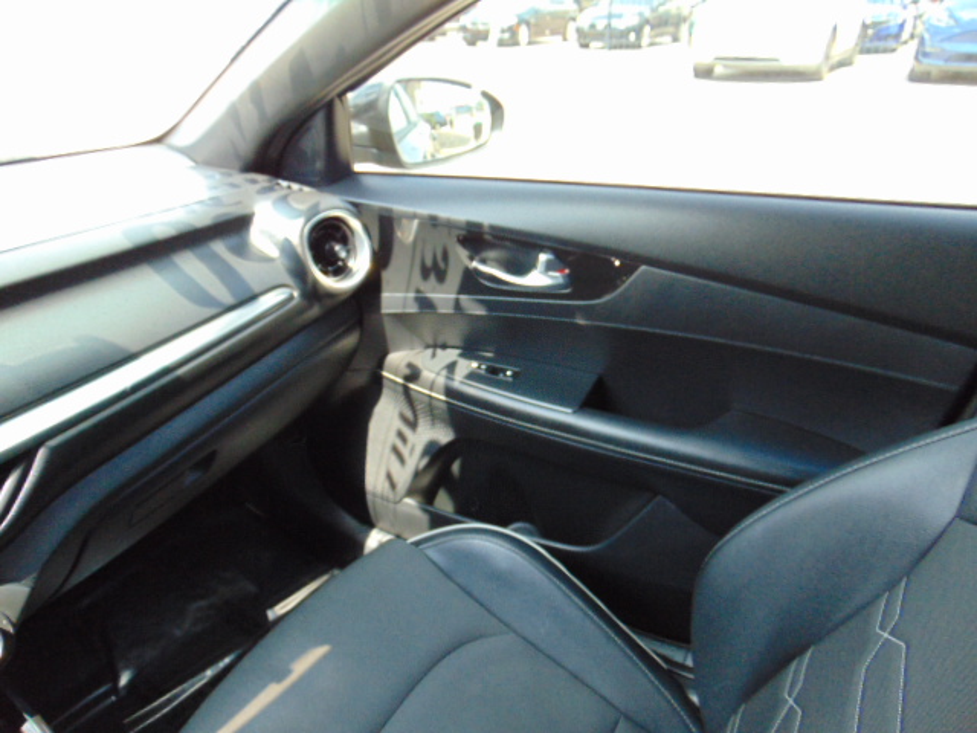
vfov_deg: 54.9
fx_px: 706
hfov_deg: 69.4
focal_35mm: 25
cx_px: 488
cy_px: 366
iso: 250
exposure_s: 1/100
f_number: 3
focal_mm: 4.5
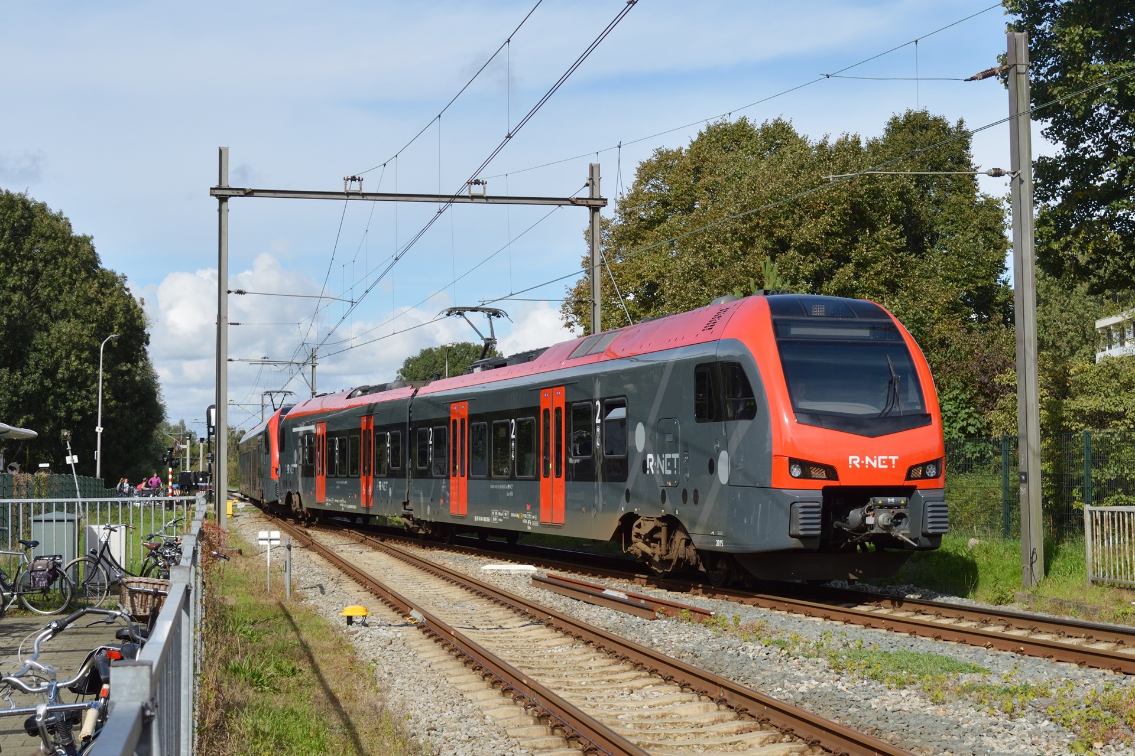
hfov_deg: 43.6
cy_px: 378
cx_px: 568
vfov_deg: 29.9
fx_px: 1419
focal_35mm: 45
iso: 100
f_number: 9
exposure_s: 1/400
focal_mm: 30
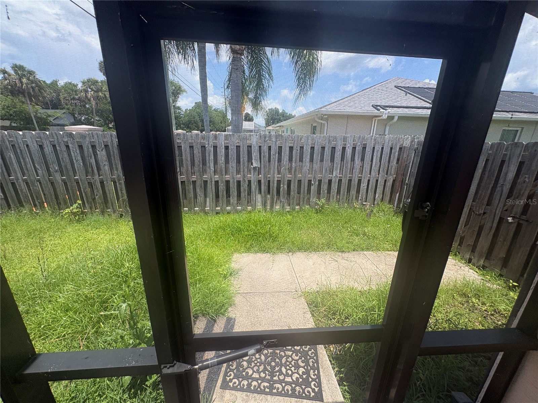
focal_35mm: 14
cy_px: 202
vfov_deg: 85.7
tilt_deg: -16.3
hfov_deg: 102.1
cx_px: 269
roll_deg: -1.1
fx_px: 218
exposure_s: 1/727
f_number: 2.2
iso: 40
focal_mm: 2.22
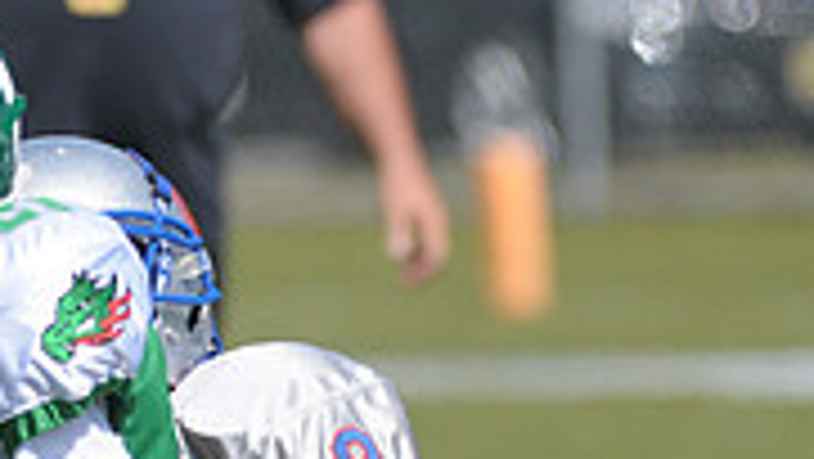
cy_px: 704
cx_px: 72
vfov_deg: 1.0
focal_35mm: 1204
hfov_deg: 1.8
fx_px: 25999
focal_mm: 240
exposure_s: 1/6400
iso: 640
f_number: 4
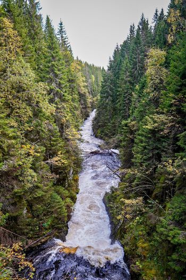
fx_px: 186
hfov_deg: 53.1
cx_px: 93
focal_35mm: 24
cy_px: 140
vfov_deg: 73.7
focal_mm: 16
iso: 400
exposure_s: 1/160
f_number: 4
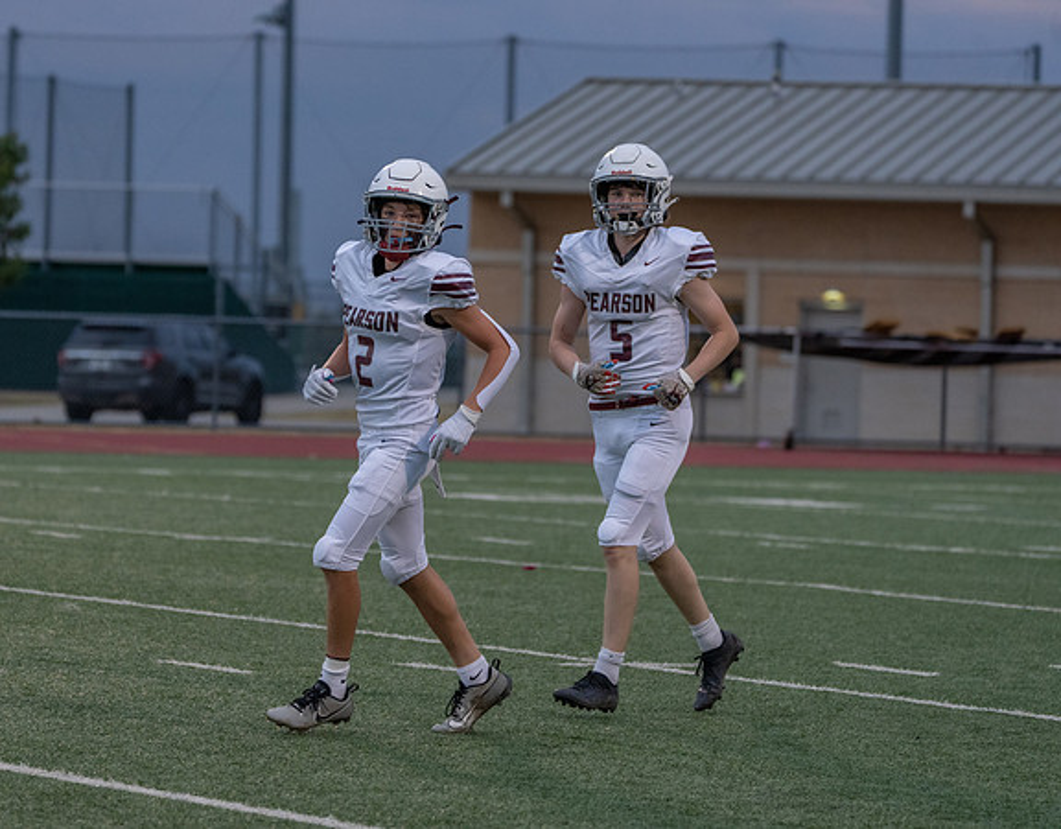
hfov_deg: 8.8
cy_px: 413
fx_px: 6926
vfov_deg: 6.8
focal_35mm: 223
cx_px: 438
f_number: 5.6
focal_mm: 200
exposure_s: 1/1000
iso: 3200
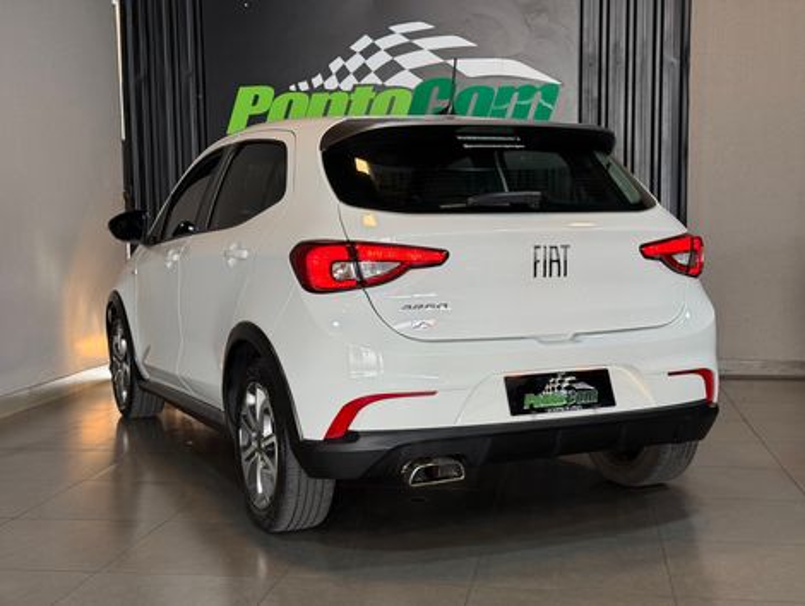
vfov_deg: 30.3
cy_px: 303
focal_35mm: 48
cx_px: 402
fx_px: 1118
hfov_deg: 39.6
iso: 80
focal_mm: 6.76
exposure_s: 1/60
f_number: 1.78
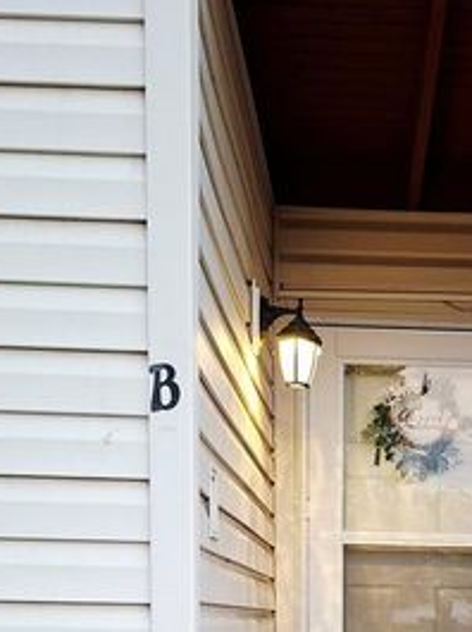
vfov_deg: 30.2
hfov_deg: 24.6
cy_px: 674
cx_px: 410
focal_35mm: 58
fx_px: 1057
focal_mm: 5.54
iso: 250
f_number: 1.8
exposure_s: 1/40
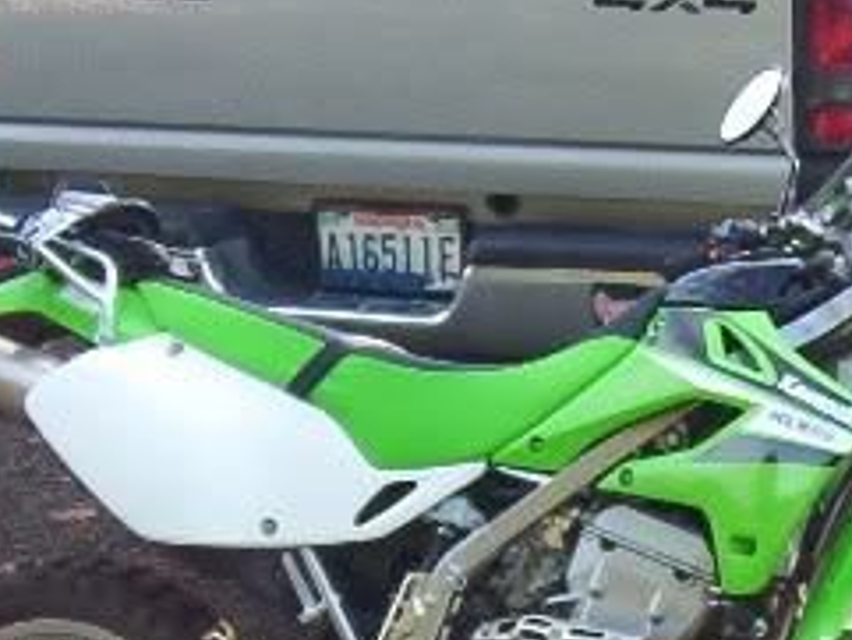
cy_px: 509
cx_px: 665
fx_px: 3004
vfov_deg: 12.1
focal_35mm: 122
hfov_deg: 16.0
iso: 100
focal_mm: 5.54
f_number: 2.76
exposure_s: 1/227
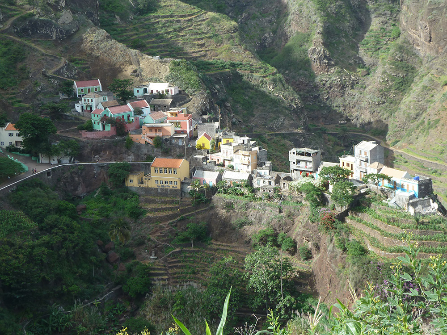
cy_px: 168
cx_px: 224
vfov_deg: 21.9
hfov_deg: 29.0
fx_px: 865
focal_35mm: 67
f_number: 4.1
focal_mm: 11
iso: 80
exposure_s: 1/250
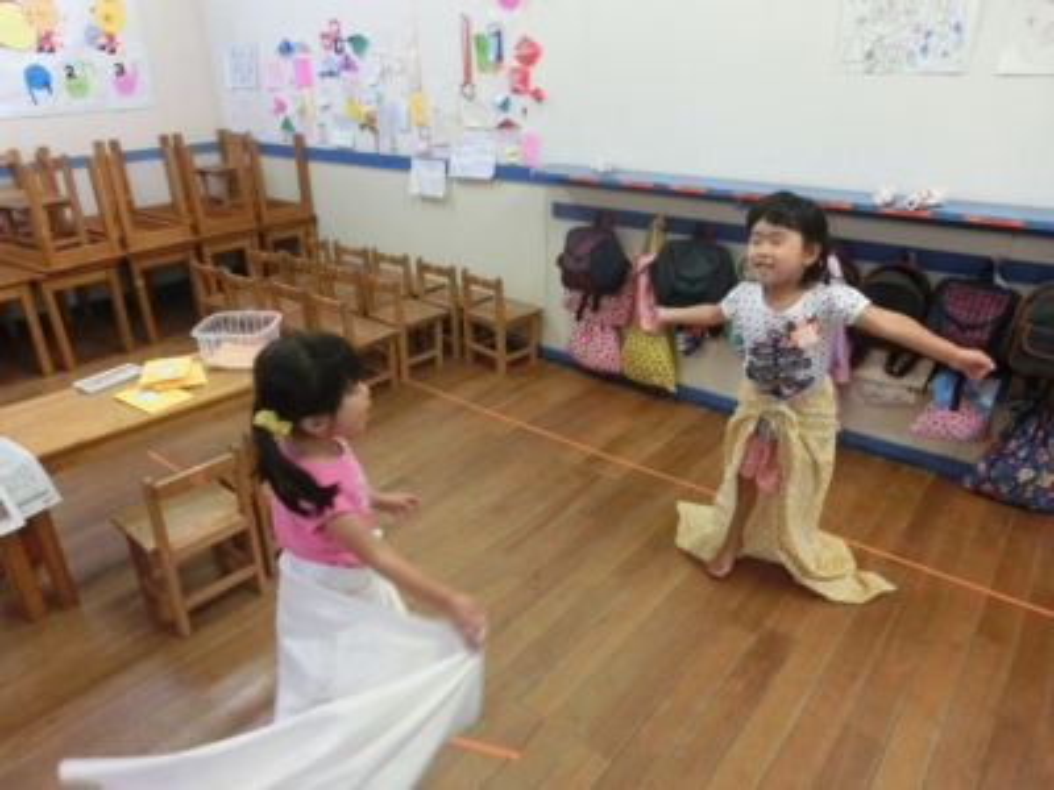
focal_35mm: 24
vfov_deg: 56.8
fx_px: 731
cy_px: 395
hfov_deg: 71.6
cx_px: 527
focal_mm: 4.24
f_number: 3
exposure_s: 1/160
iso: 800
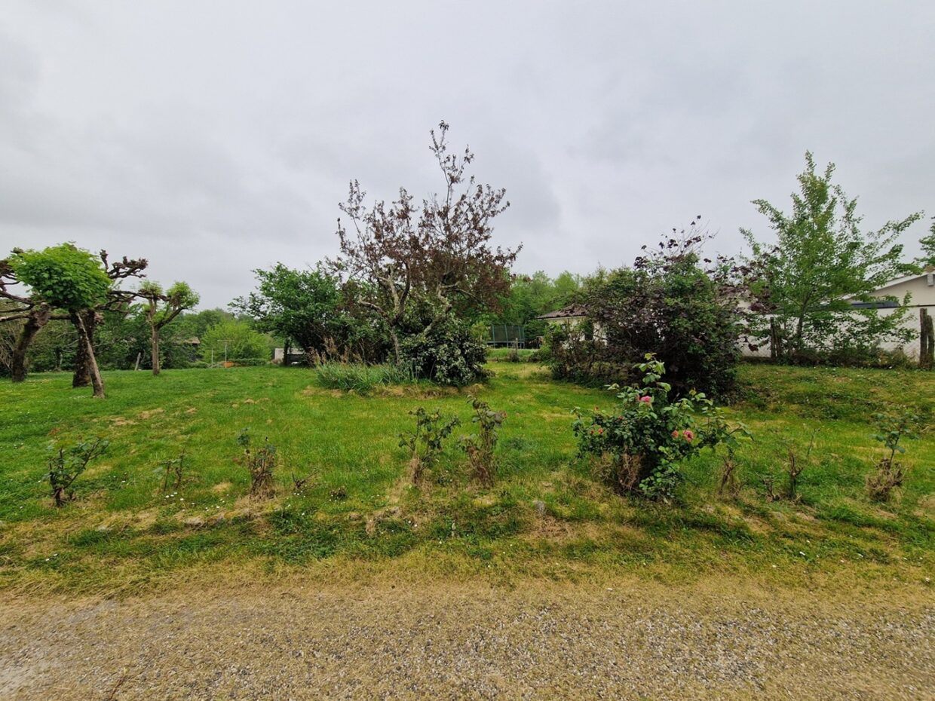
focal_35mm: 13
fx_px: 351
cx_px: 468
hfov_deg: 106.2
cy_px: 350
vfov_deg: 89.9
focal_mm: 2.2
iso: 50
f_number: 2.2
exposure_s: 1/1104
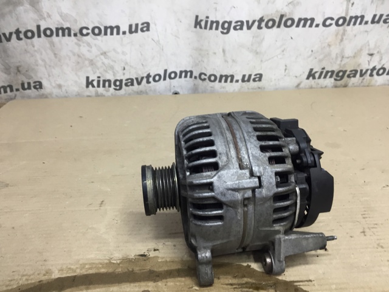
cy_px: 146
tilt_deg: -22.5
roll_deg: +1.2
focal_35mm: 29
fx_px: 326
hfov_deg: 61.7
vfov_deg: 48.2
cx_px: 194
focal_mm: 4.15
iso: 50
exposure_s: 1/33
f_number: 2.2
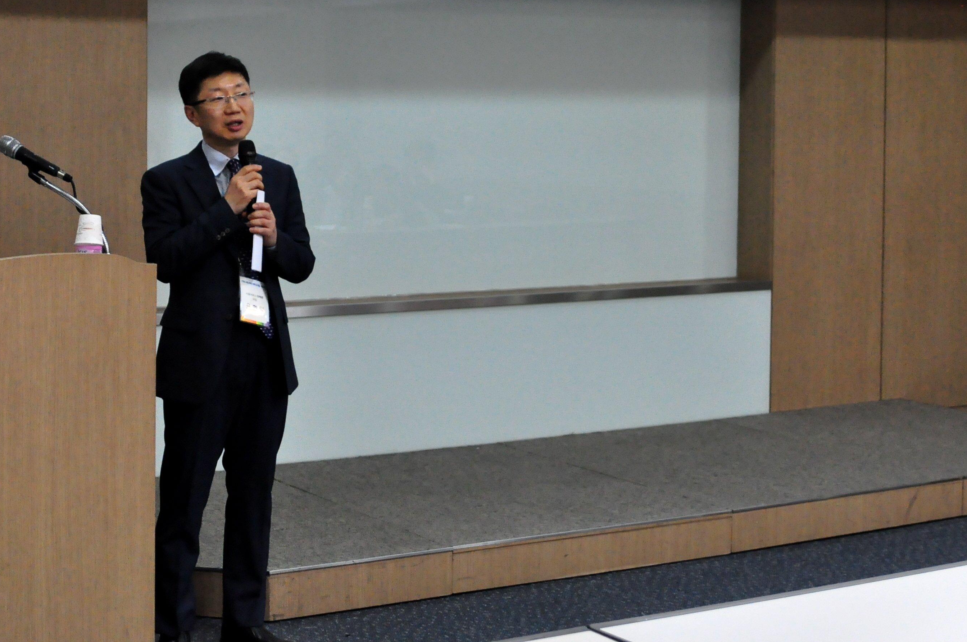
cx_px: 462
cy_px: 175
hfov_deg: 30.1
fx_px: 1797
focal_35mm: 67
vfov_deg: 20.1
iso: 2000
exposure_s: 1/200
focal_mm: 28
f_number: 2.8
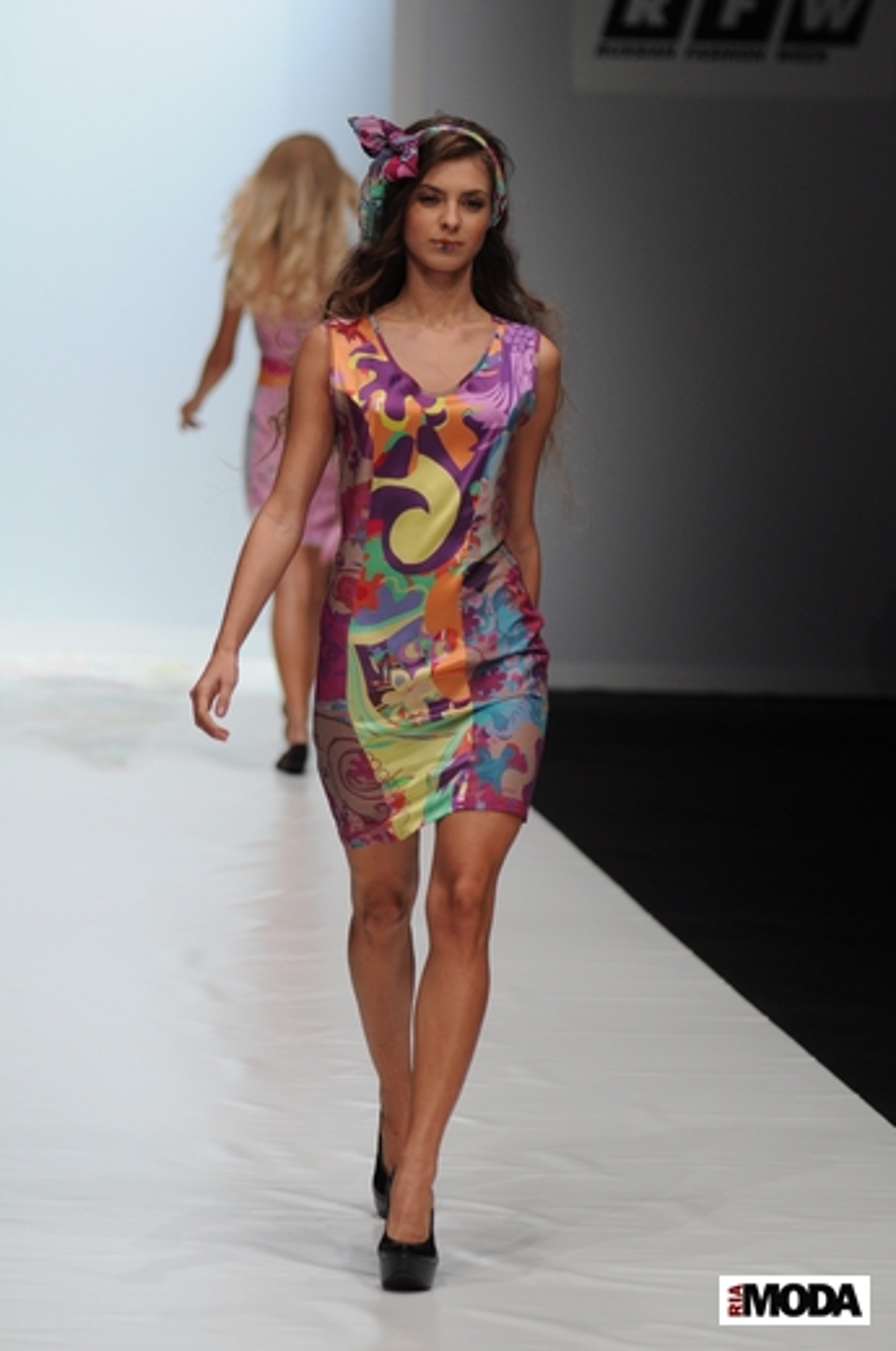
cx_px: 448
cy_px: 676
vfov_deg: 11.0
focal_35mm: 188
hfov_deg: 7.3
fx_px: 7023
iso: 640
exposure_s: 1/320
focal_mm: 125
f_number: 3.5
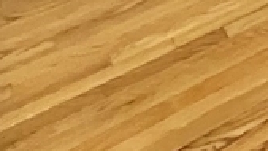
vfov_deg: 10.7
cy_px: -273
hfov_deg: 17.6
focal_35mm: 86
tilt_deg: -14.9
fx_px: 611
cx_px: 536
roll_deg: -0.3
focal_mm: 1.57
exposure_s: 1/60
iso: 640
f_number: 1.8
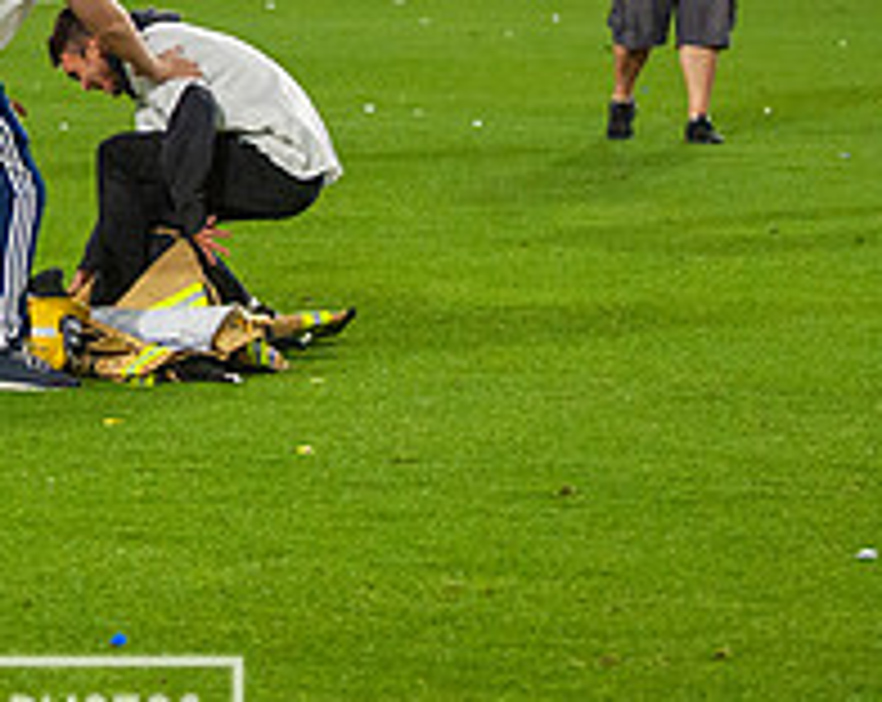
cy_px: 40
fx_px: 5653
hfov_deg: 8.8
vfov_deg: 7.1
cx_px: -76
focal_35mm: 217
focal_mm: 78
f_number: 2.8
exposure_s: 1/2500
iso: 3200
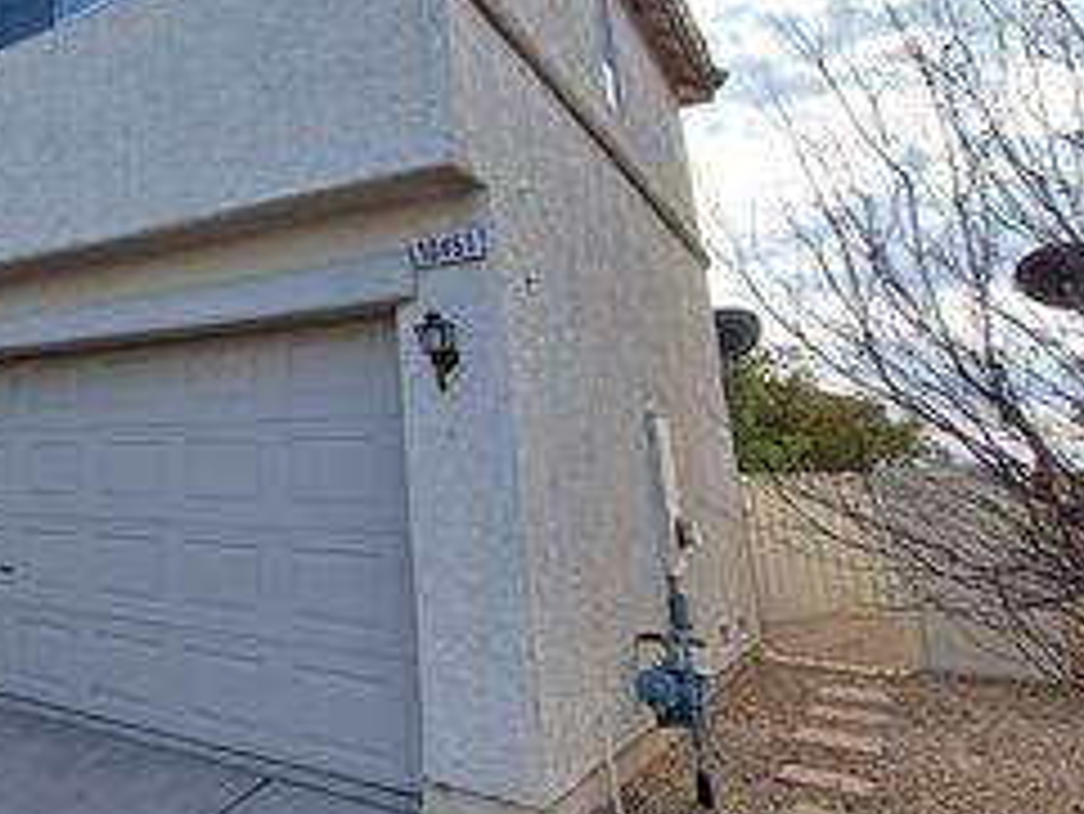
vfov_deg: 50.2
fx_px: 846
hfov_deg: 55.5
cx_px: 85
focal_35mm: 27
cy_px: 250
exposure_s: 1/709
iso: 40
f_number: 2.2
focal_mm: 1.74
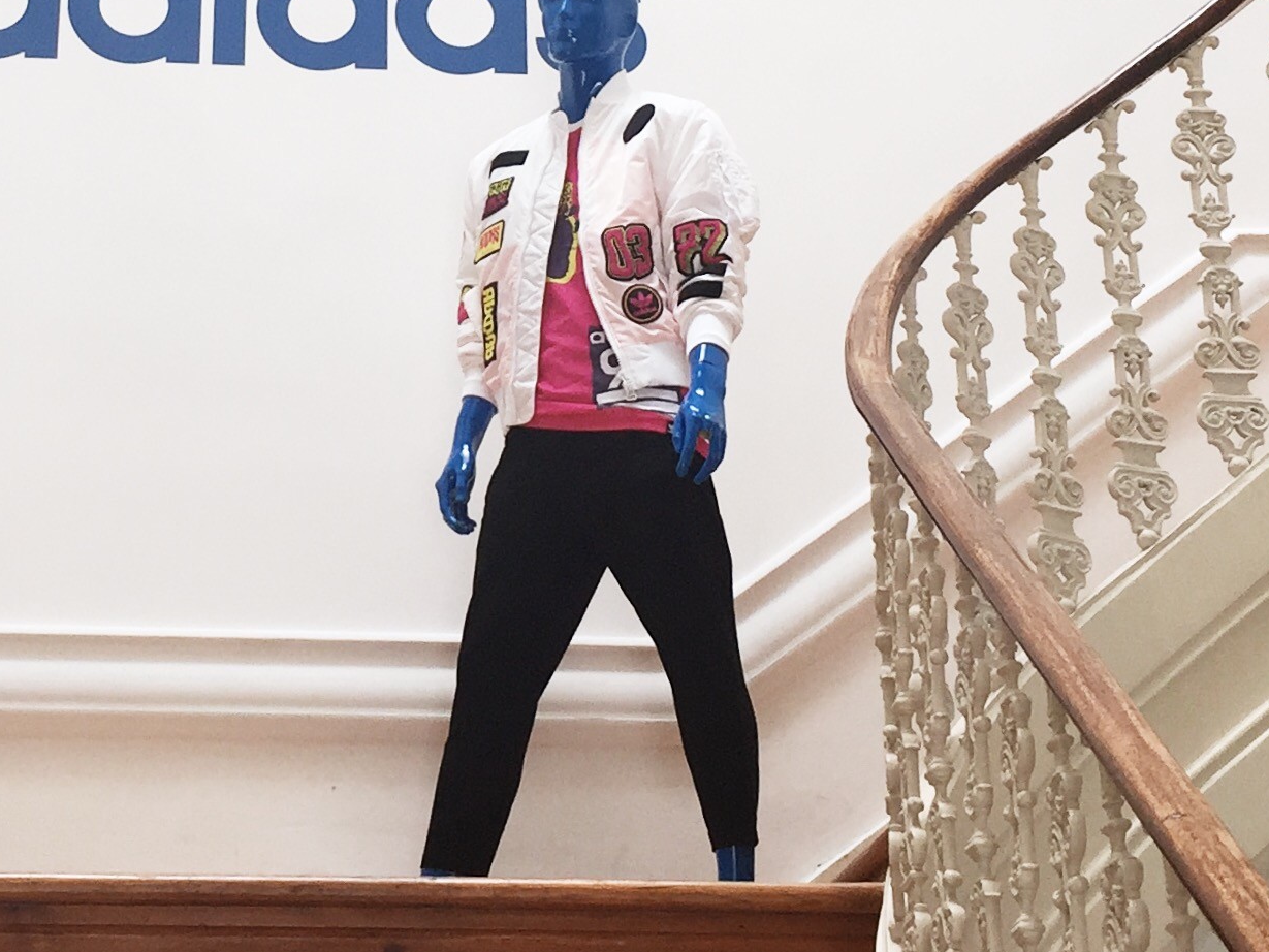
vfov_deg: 18.8
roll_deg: +1.3
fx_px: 2823
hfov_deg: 25.1
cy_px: 84
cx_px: 357
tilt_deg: +24.3
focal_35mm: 77
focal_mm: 4.15
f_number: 2.2
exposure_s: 1/100
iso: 50
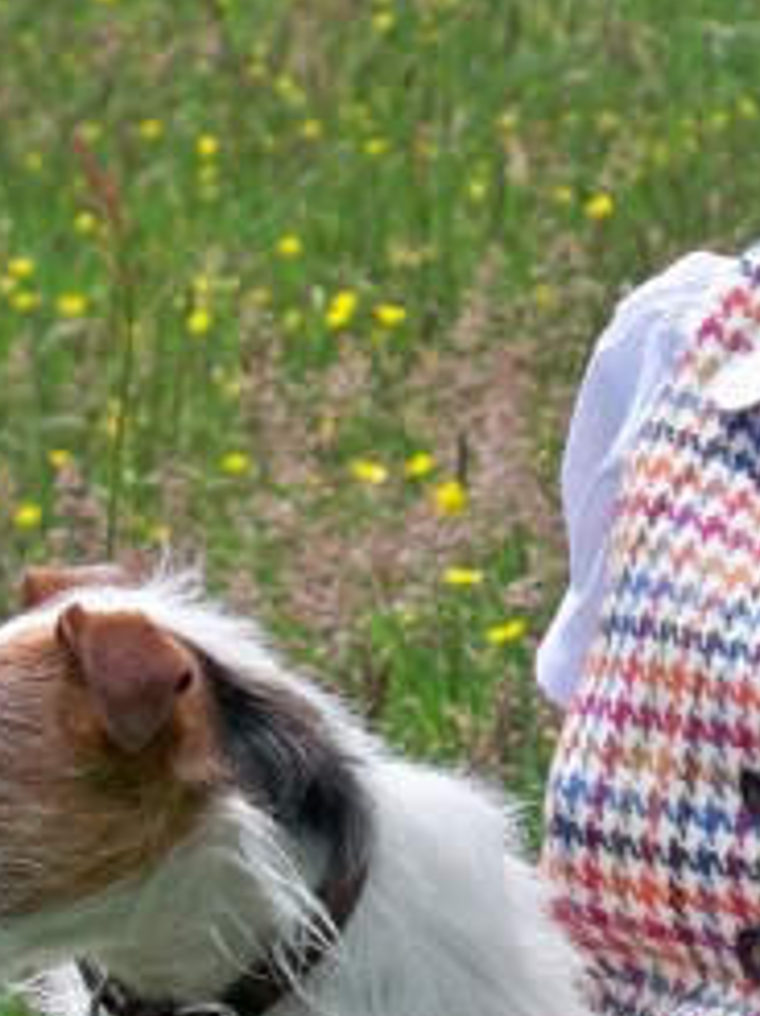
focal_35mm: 515
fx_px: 15102
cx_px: 504
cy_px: 715
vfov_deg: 3.9
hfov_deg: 2.9
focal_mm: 43.8
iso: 80
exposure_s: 1/400
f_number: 4.4
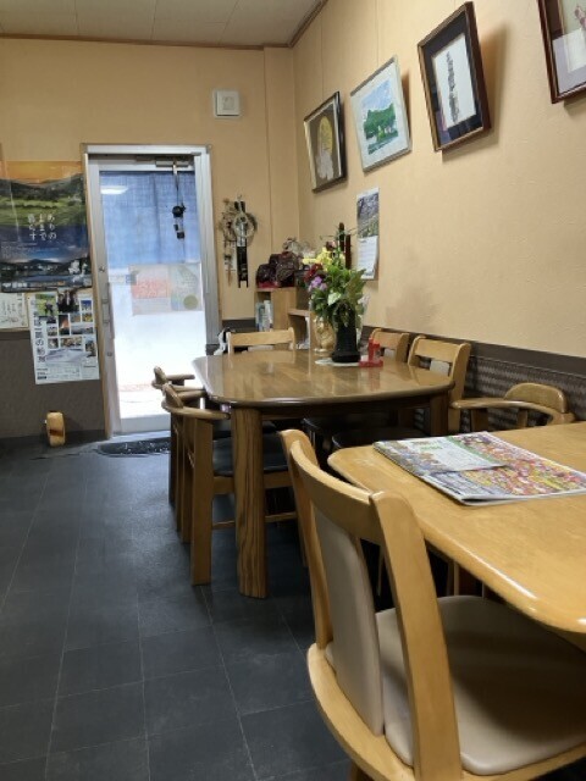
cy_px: 390
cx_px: 293
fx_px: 632
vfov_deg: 63.4
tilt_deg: -8.1
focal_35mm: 28
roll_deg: +1.9
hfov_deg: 49.7
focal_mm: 3.99
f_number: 1.8
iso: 200
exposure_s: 1/60
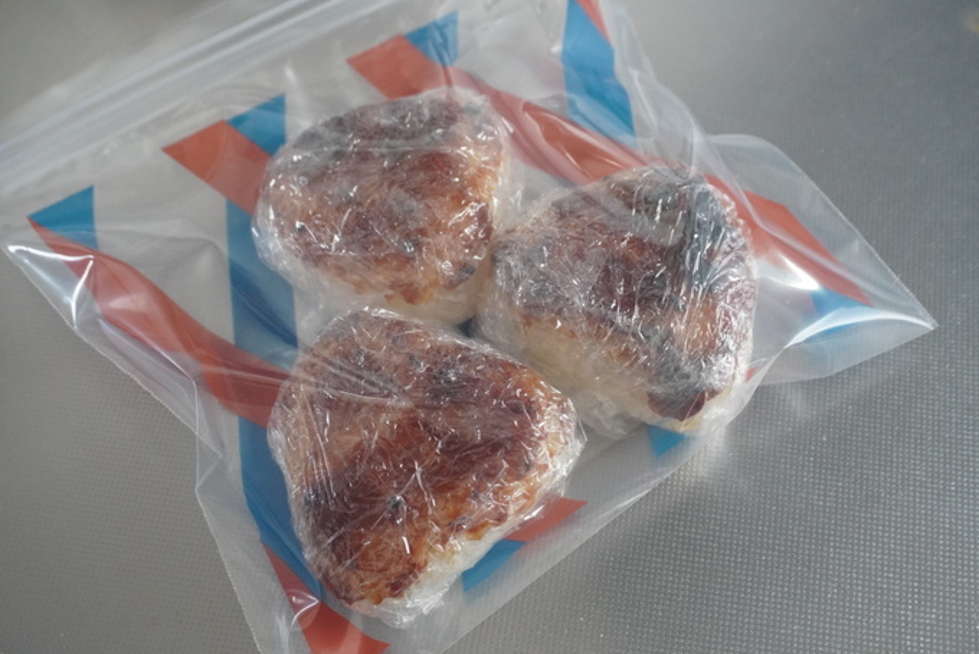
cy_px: 327
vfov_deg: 31.9
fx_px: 1143
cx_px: 490
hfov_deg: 46.4
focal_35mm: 42
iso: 2500
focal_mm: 28
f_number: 6.3
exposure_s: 1/50
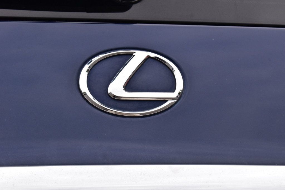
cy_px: 95
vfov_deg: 16.5
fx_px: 653
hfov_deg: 24.6
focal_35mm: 82
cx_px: 142
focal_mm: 55
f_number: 10
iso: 400
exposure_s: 1/200
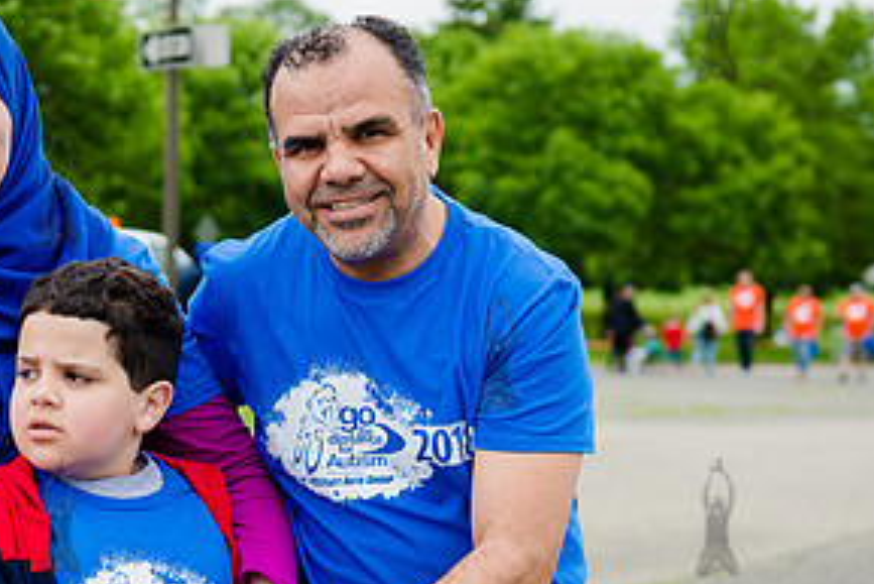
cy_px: 555
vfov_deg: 11.4
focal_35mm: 119
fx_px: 2890
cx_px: 121
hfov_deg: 17.0
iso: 200
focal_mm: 48
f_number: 3.5
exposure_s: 1/800
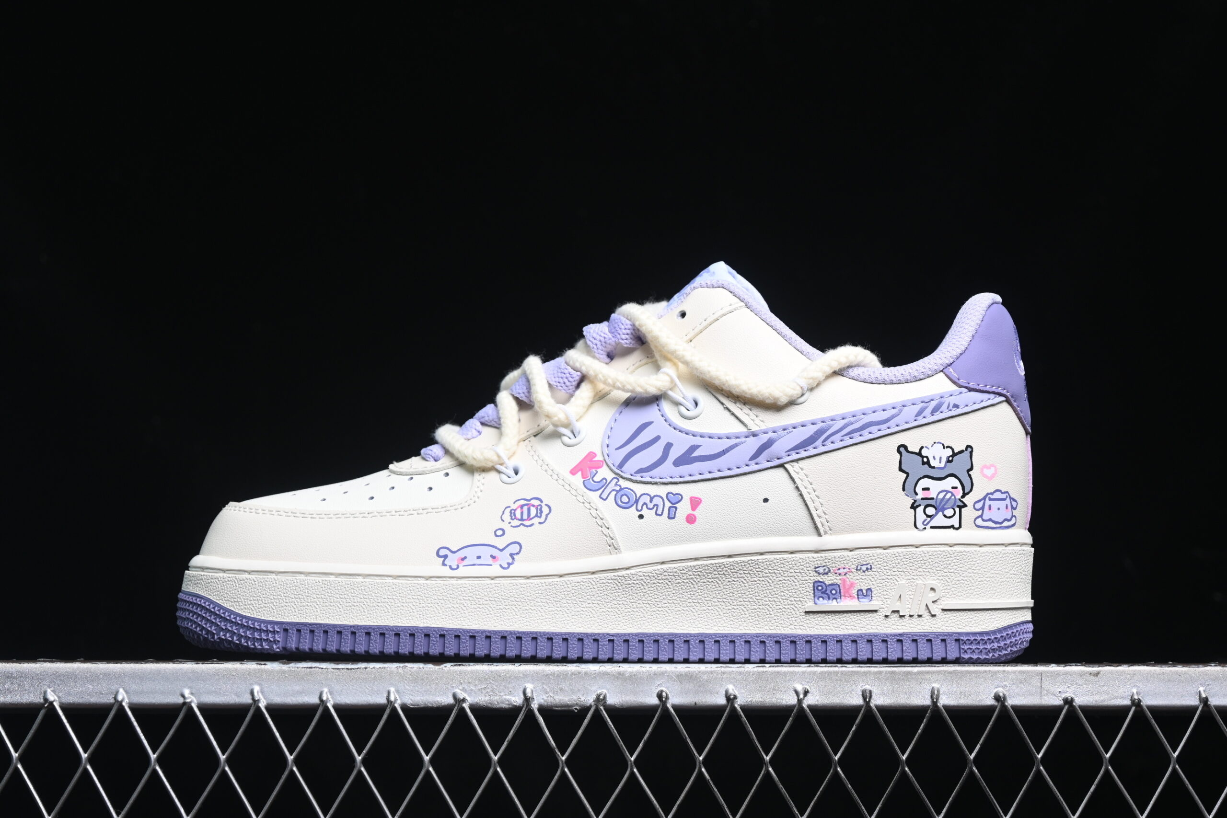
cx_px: 614
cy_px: 409
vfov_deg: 18.2
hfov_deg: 27.0
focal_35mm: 75
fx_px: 2556
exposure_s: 1/60
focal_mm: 50
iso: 160
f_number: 6.3
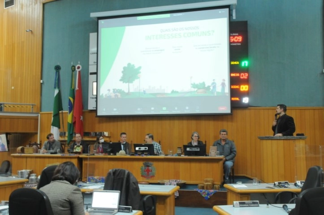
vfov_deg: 34.1
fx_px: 351
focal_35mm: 39
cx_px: 162
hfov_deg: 49.6
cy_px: 108
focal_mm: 26
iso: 2000
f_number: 6.3
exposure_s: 1/13
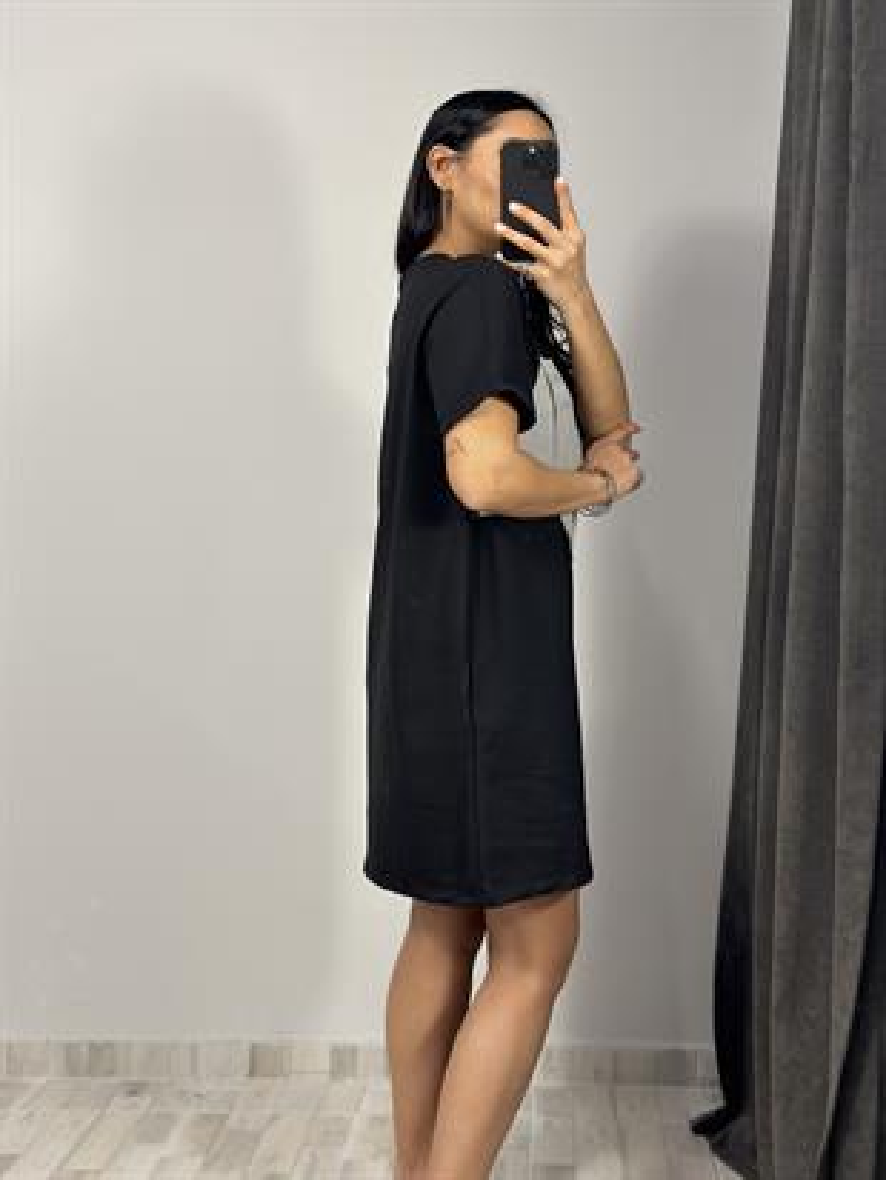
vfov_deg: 39.6
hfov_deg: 30.3
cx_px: 443
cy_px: 590
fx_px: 1637
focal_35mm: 48
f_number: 1.78
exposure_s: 1/100
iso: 160
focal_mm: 6.86
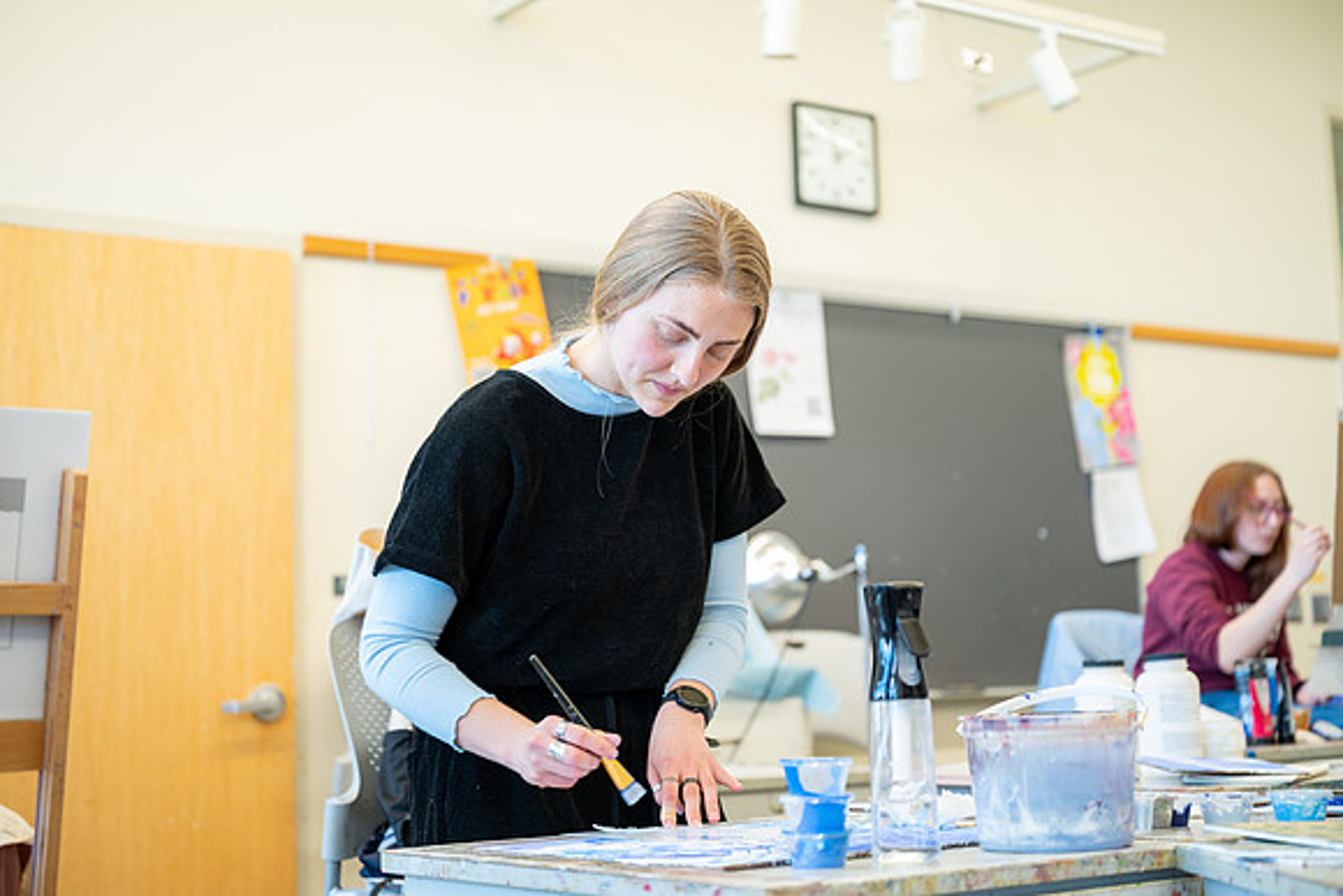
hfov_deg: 38.9
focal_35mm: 51
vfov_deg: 26.5
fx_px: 1903
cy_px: 448
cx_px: 672
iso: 320
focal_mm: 51
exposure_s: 1/100
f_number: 2.8
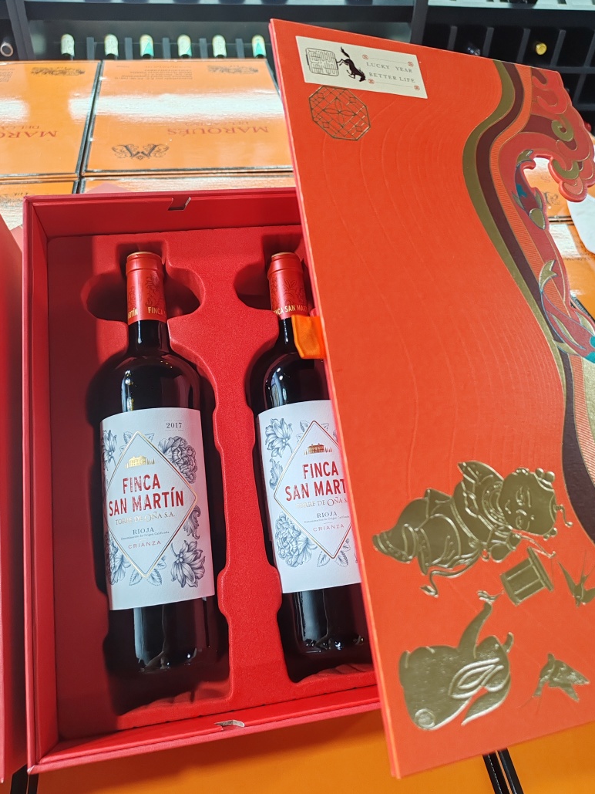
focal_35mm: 28
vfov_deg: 63.4
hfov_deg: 49.7
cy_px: 383
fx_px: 642
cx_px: 308
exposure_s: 1/50
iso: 640
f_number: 1.9
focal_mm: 6.12
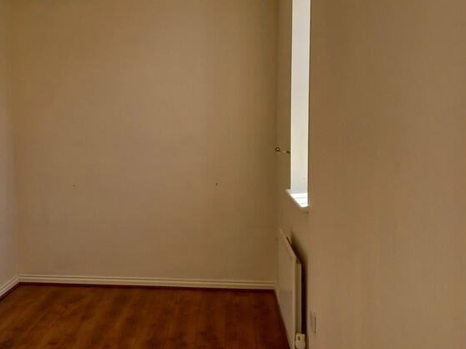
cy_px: 183
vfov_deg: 31.5
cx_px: 73
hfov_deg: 39.1
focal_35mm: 46
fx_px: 619
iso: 40
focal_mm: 4.6
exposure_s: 1/100
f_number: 1.8
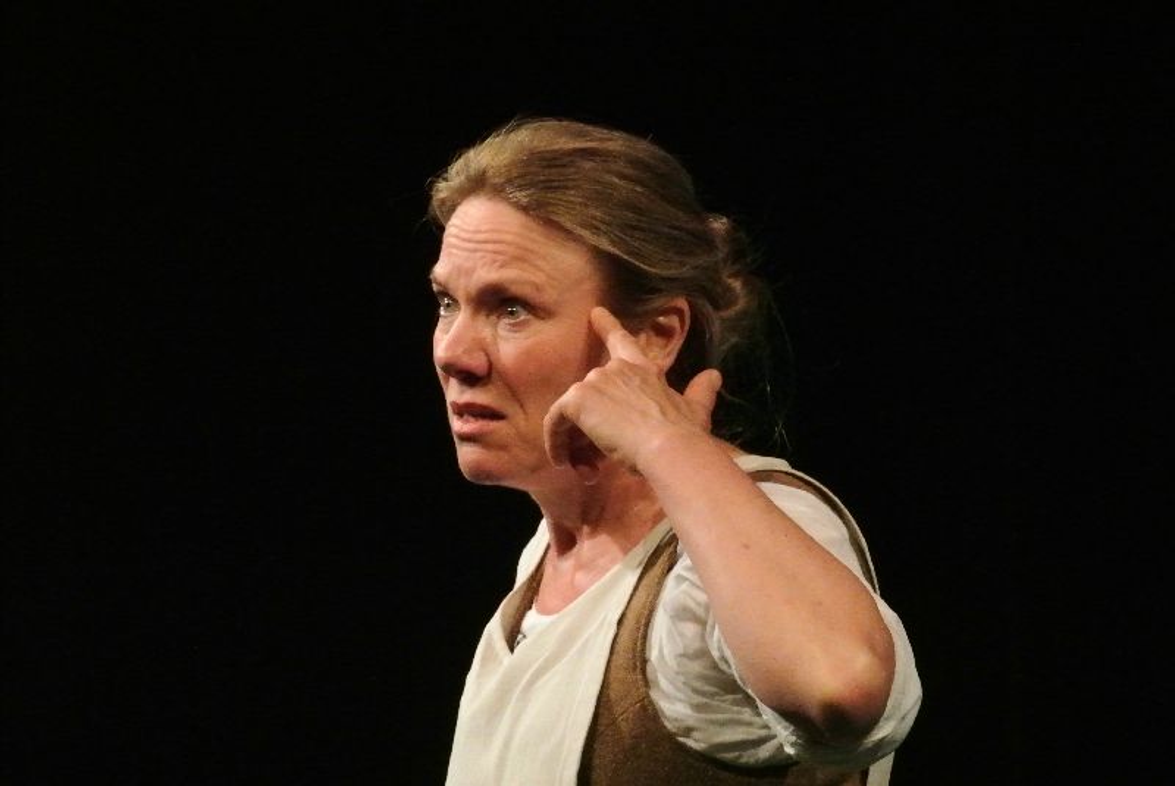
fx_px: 9702
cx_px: 588
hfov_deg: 6.9
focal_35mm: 297
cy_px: 393
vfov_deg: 4.6
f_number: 7.1
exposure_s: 1/100
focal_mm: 110
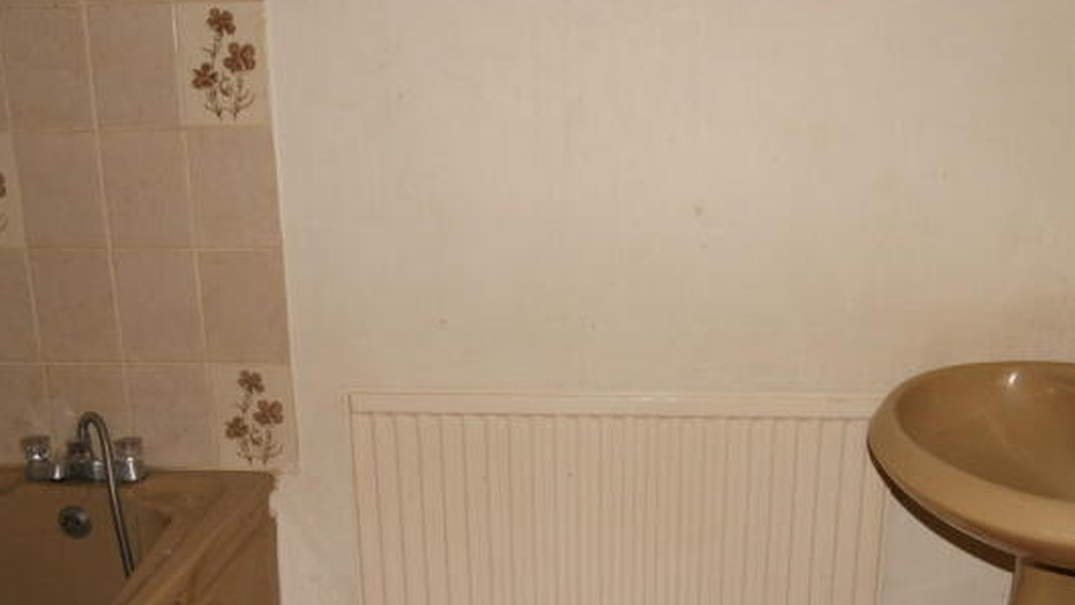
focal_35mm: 39
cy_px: 417
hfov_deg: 51.5
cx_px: 593
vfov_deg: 30.1
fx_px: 1112
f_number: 5.6
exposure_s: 1/60
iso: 400
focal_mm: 20
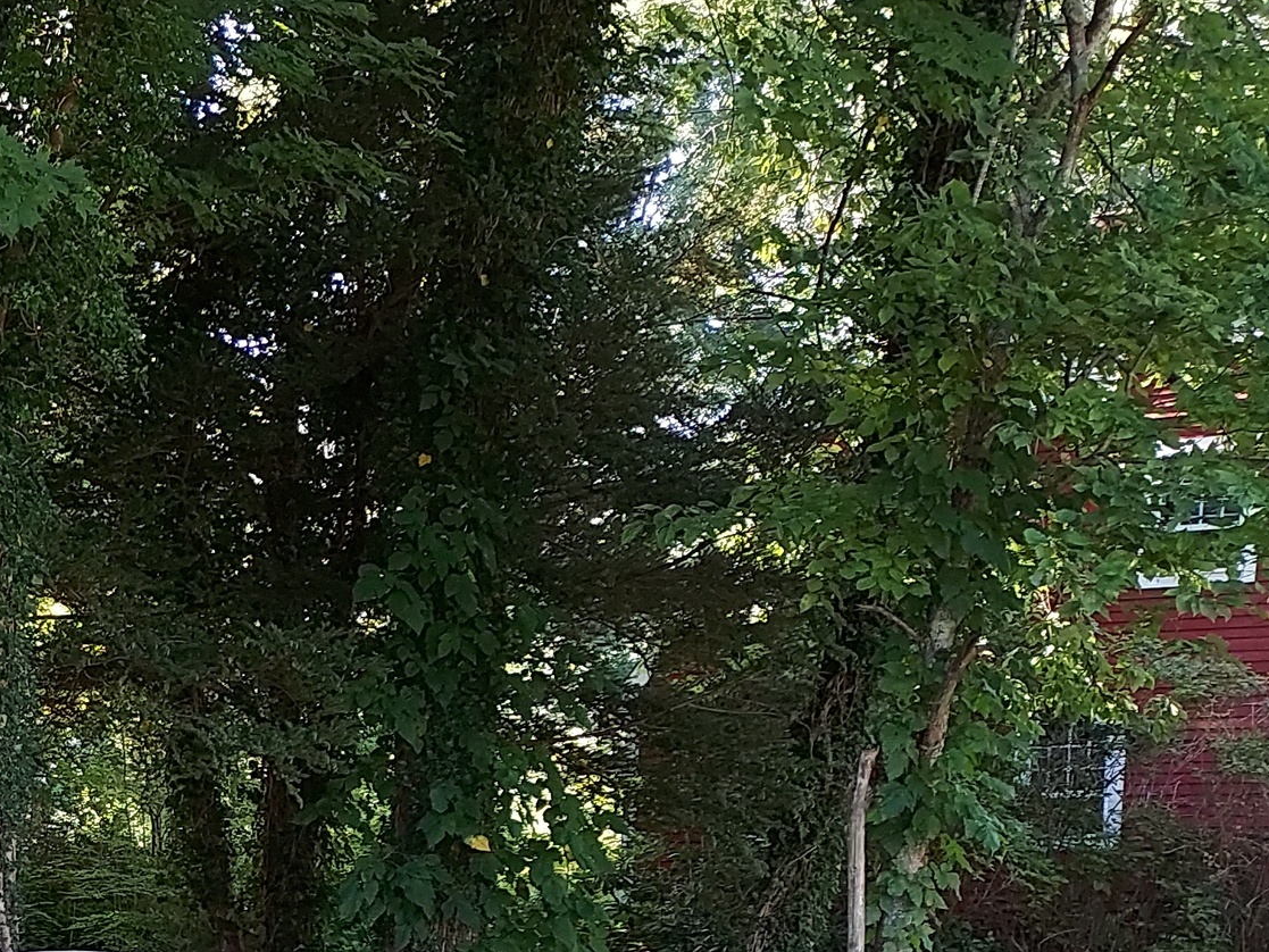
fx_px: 2420
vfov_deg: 20.8
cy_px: 1135
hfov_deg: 25.5
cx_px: -352
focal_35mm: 66
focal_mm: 4.6
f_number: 1.8
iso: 50
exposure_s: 1/60
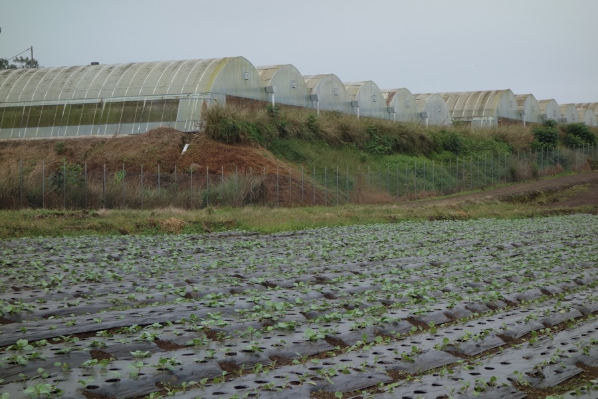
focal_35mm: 100
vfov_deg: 13.7
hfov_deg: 20.4
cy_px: 200
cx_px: 299
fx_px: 1661
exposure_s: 1/400
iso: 125
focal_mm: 37.1
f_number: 5.6
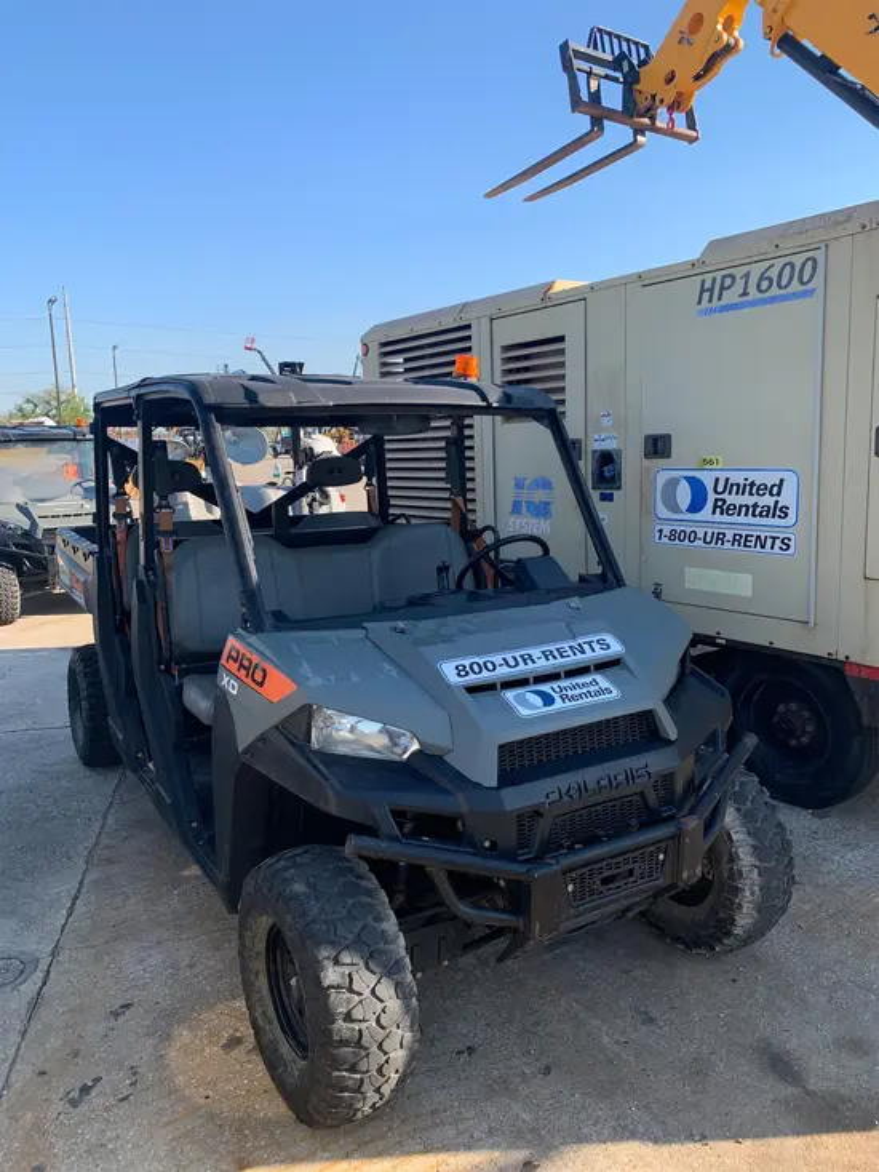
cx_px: 440
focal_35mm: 26
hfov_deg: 53.1
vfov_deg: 67.3
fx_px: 880
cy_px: 586
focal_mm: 4.25
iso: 25
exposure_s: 1/894
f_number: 1.8
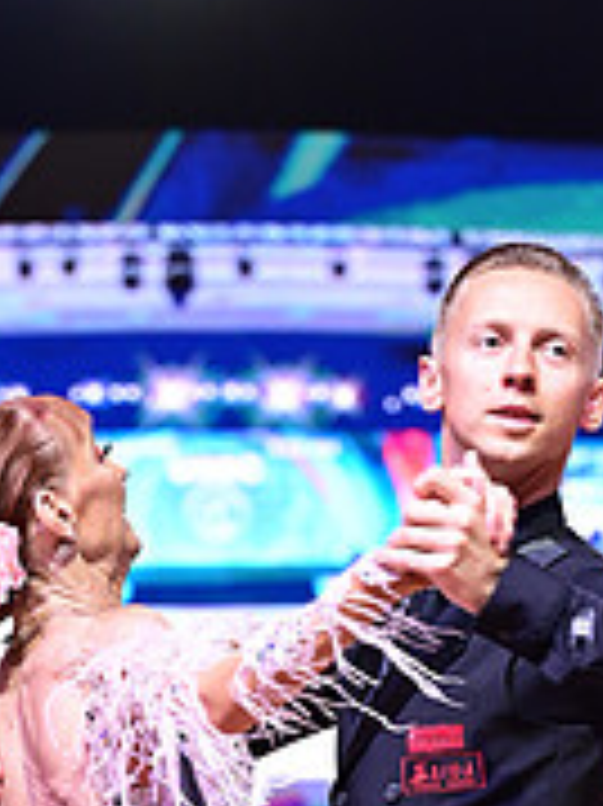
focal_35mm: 218
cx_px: 202
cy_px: 1162
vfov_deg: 8.9
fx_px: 5069
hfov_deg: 6.8
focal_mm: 70
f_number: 2.8
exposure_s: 1/500
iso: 1600
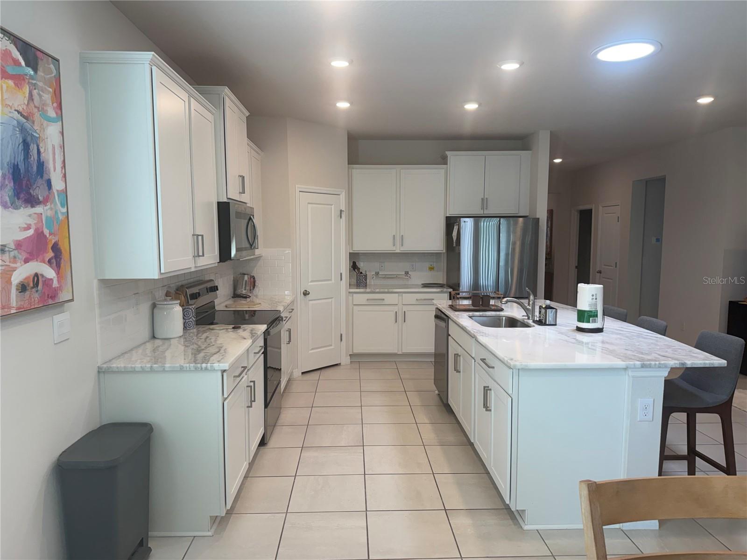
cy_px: 280
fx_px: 518
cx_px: 374
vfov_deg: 56.8
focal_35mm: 24
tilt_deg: -4.8
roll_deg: +0.3
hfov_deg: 71.6
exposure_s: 1/137
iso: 100
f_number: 1.78
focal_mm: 6.76
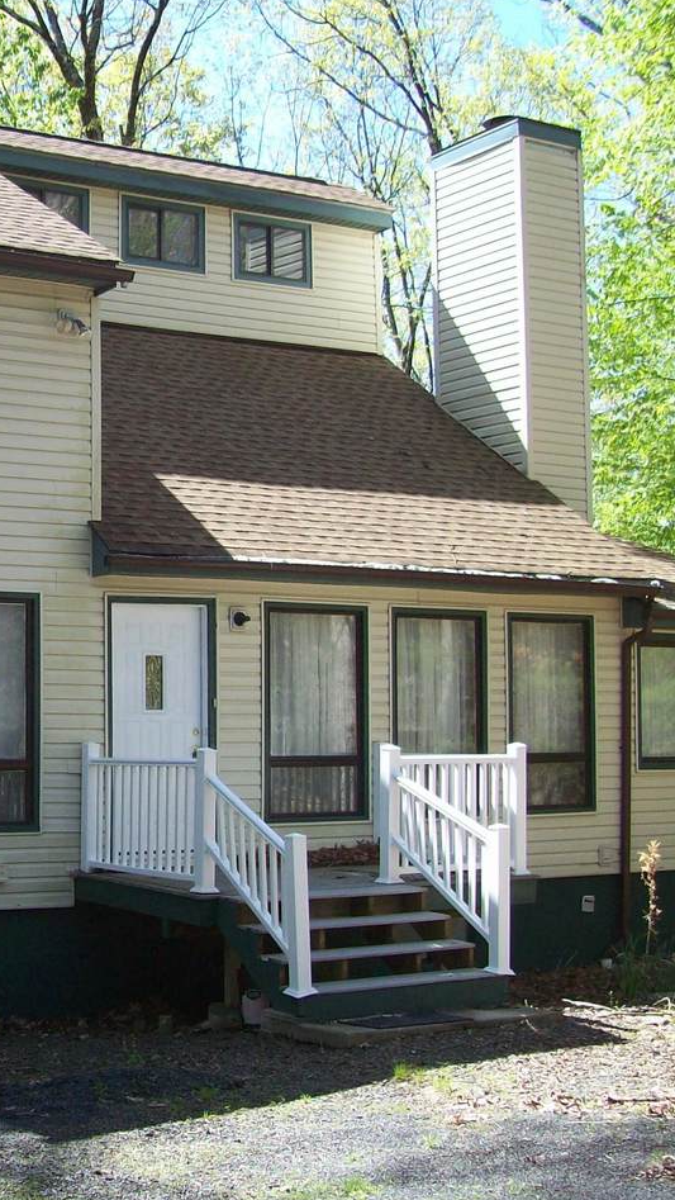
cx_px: -53
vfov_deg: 39.2
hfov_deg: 21.6
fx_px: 1686
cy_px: 602
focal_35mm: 53
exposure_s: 1/314
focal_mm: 6
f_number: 2.7
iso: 80
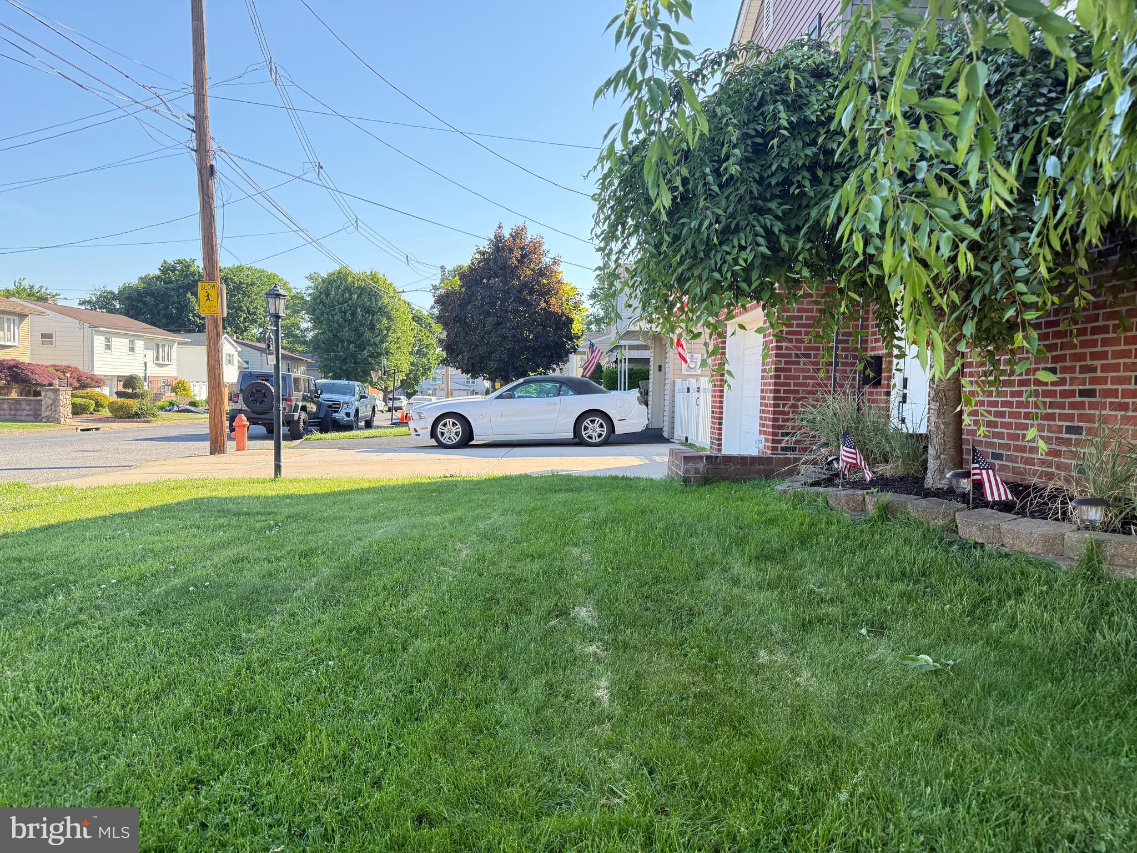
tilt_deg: -2.4
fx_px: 788
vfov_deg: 56.8
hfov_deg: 71.6
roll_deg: -2.0
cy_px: 426
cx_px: 568
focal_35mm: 24
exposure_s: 1/831
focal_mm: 6.76
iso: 100
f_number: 1.78
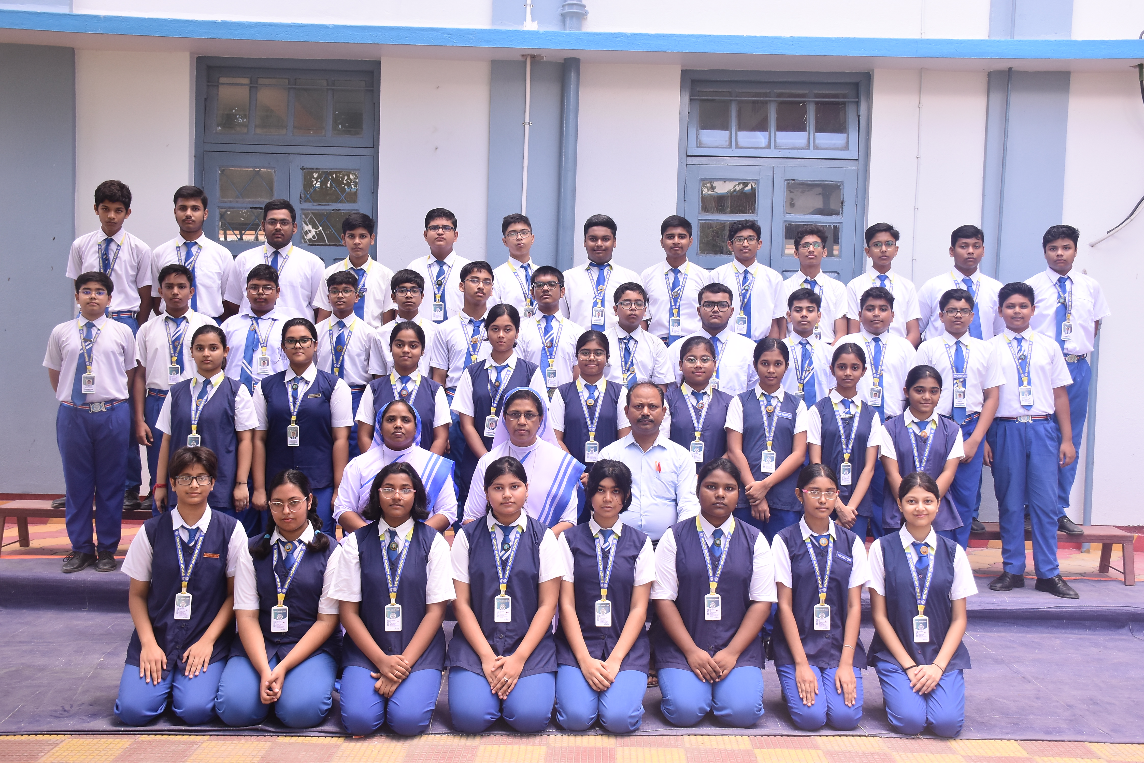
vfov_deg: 34.2
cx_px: 572
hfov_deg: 49.5
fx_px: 1240
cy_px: 382
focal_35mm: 39
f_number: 5
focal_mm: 26
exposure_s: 1/160
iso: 500
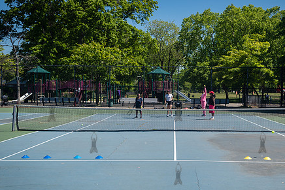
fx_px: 372
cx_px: 177
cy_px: 110
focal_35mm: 47
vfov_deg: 28.6
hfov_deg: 41.6
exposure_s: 1/1600
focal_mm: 35
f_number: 4.5
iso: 200
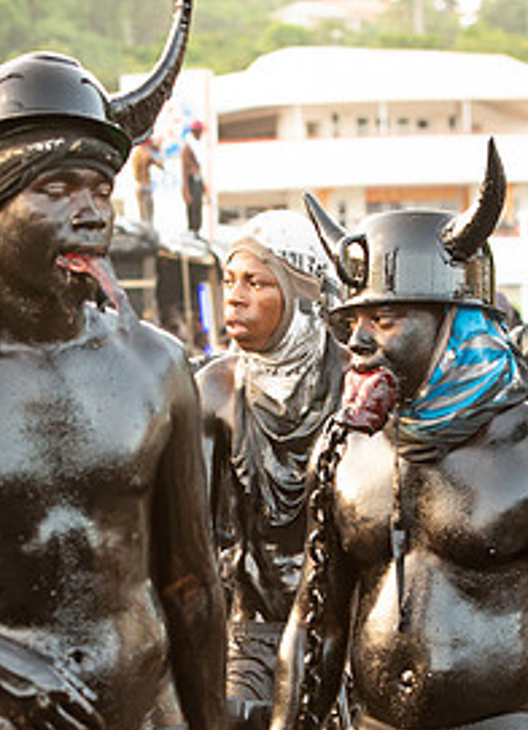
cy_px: 586
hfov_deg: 8.3
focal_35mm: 175
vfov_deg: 11.4
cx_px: 211
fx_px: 3644
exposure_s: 1/200
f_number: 5
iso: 1250
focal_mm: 70
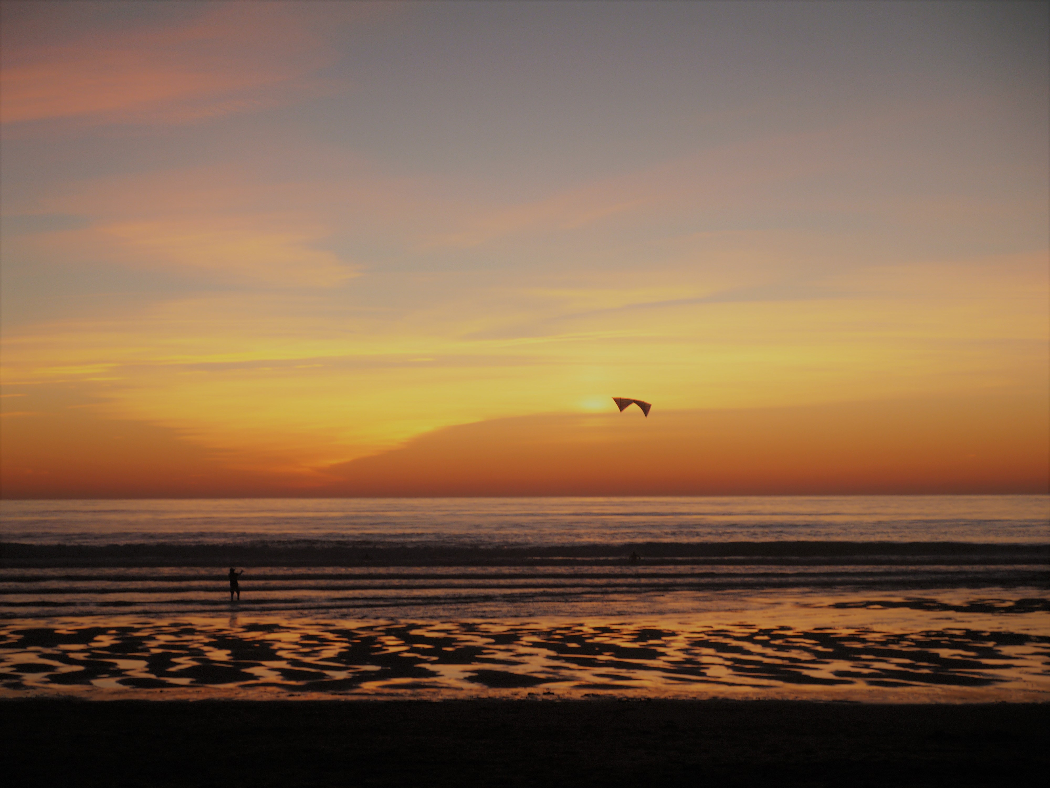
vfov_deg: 17.6
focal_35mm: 84
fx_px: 2548
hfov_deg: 23.3
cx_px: 525
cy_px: 394
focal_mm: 42
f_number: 5.6
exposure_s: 1/125
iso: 160
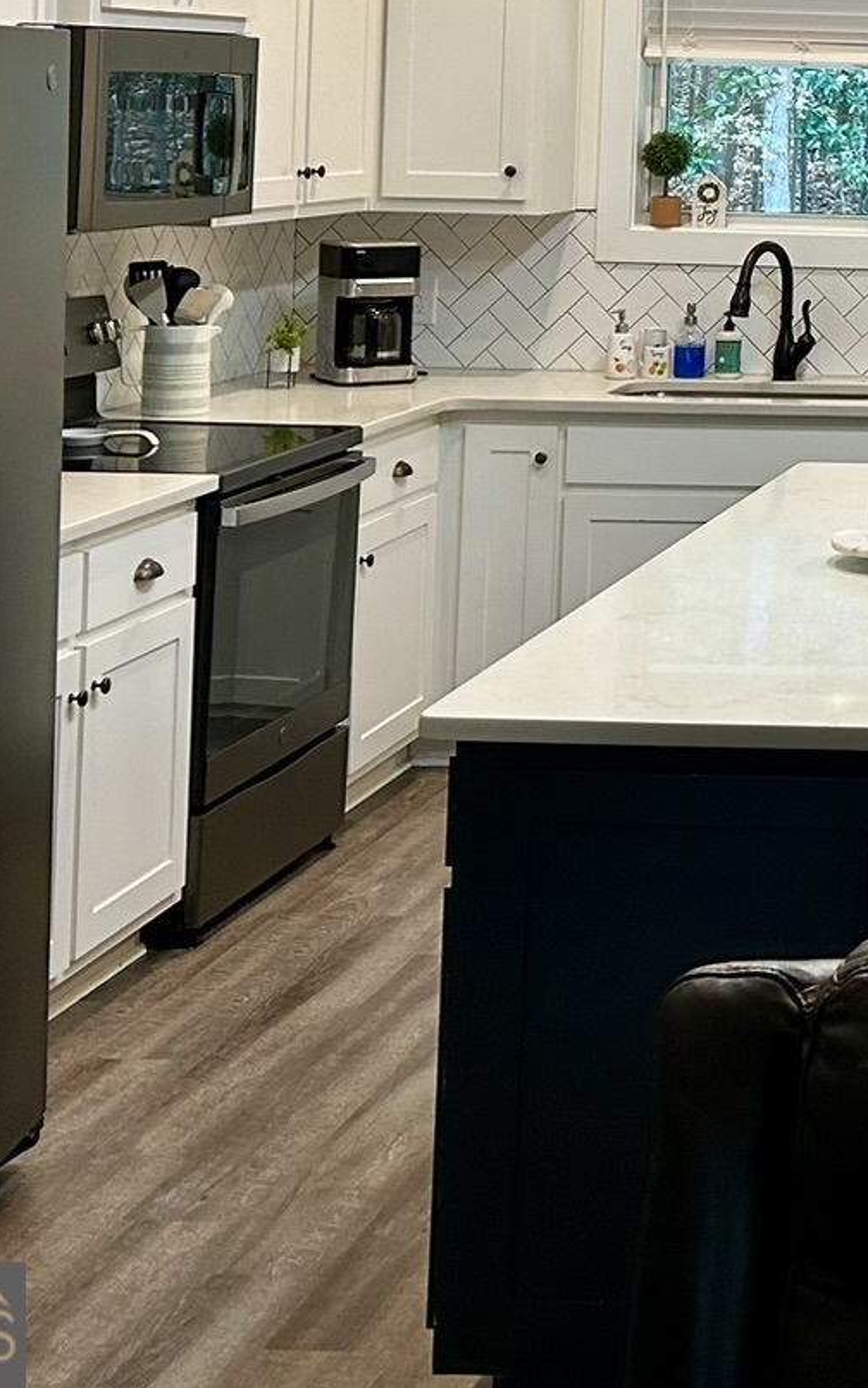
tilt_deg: +0.5
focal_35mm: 70
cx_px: 1397
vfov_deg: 28.0
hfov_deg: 16.5
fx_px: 2649
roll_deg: -1.7
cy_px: 71
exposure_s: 1/60
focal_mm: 5.7
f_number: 1.5
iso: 100
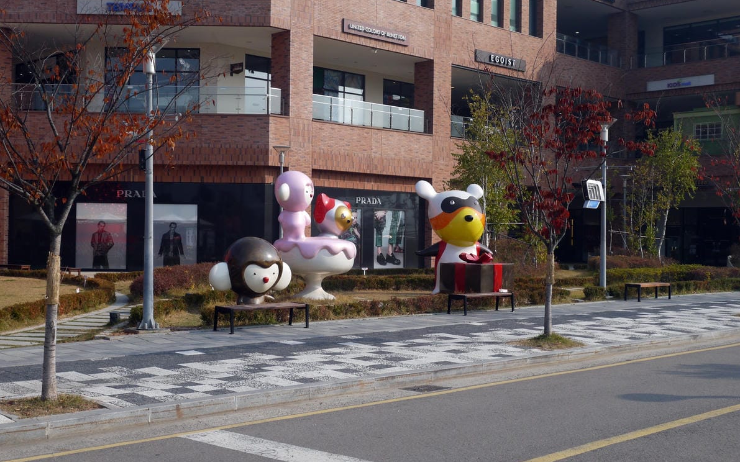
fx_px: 948
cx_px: 368
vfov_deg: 27.4
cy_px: 237
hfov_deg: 42.7
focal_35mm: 47
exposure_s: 1/320
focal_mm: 22
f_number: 9
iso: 160
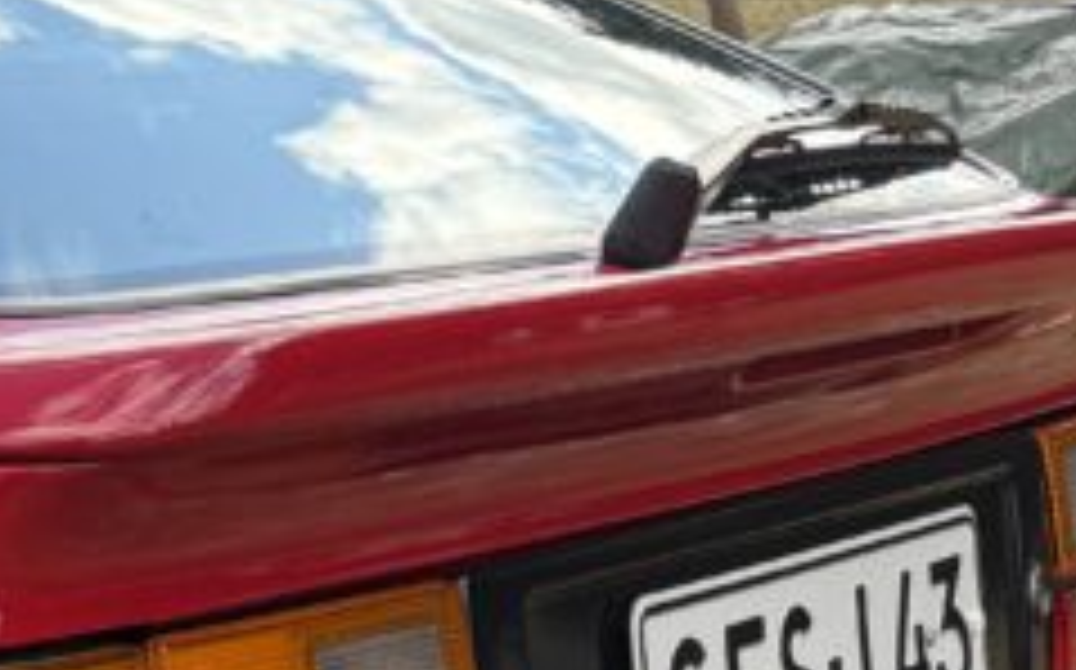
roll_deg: +0.0
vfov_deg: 11.2
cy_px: 1165
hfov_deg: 16.5
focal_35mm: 109
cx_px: -765
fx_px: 3194
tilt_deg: -25.0
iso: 100
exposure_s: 1/878
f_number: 1.78
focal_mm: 6.76
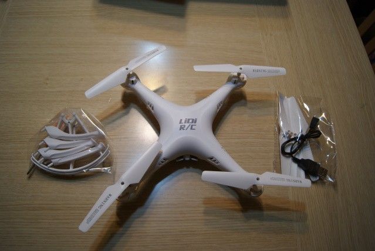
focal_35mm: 27
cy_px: 126
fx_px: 282
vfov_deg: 48.1
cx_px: 188
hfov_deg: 67.3
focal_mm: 18
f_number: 3.5
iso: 200
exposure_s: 1/30
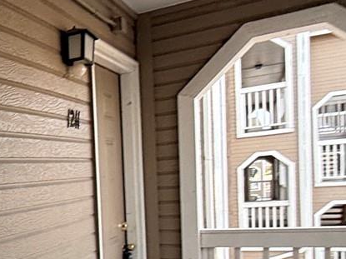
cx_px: -158
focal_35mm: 54
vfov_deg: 26.1
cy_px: 233
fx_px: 540
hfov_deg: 26.7
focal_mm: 2.22
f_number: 2.2
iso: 50
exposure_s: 1/99
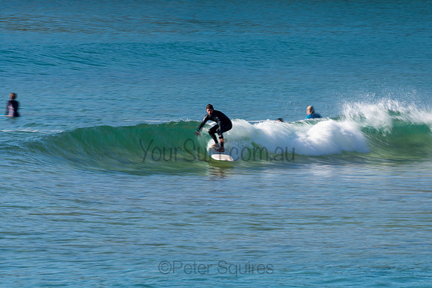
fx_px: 7184
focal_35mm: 599
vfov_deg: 2.3
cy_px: 141
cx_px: 221
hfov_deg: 3.4
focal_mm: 500
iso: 31
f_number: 14
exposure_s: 1/20
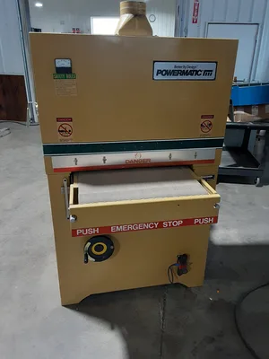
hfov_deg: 49.7
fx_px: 290
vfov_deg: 63.4
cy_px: 180
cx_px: 134
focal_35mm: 28
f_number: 1.9
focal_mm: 2.9
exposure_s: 1/40
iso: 160
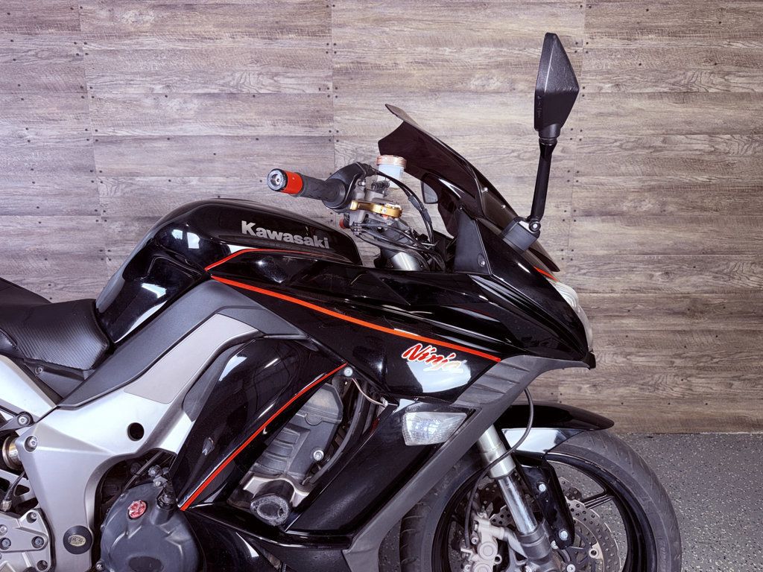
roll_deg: -0.1
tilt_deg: -12.1
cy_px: 286
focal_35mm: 24
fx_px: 529
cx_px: 382
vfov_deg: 56.8
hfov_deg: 71.6
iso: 64
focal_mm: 6.76
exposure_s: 1/22
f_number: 1.78
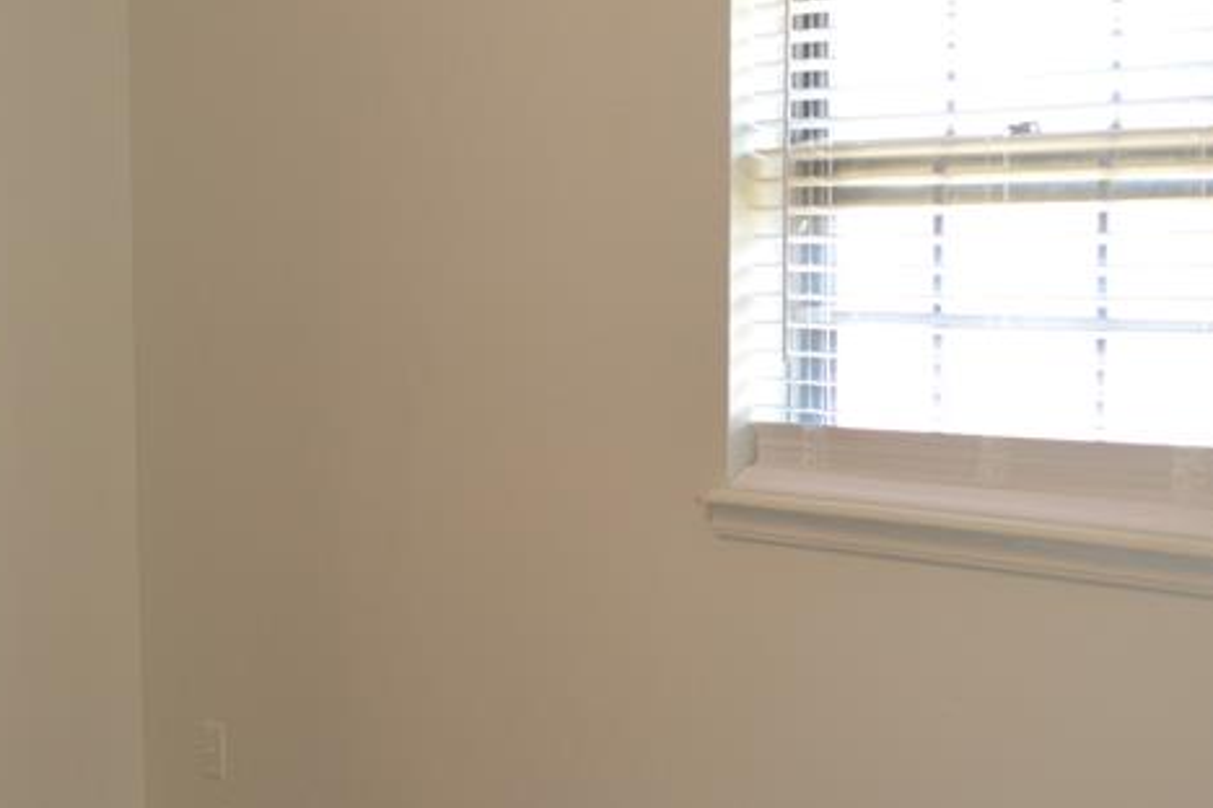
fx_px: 1988
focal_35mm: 59
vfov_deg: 23.0
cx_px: 421
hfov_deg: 33.7
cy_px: 420
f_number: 4
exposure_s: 1/80
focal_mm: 18
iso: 400
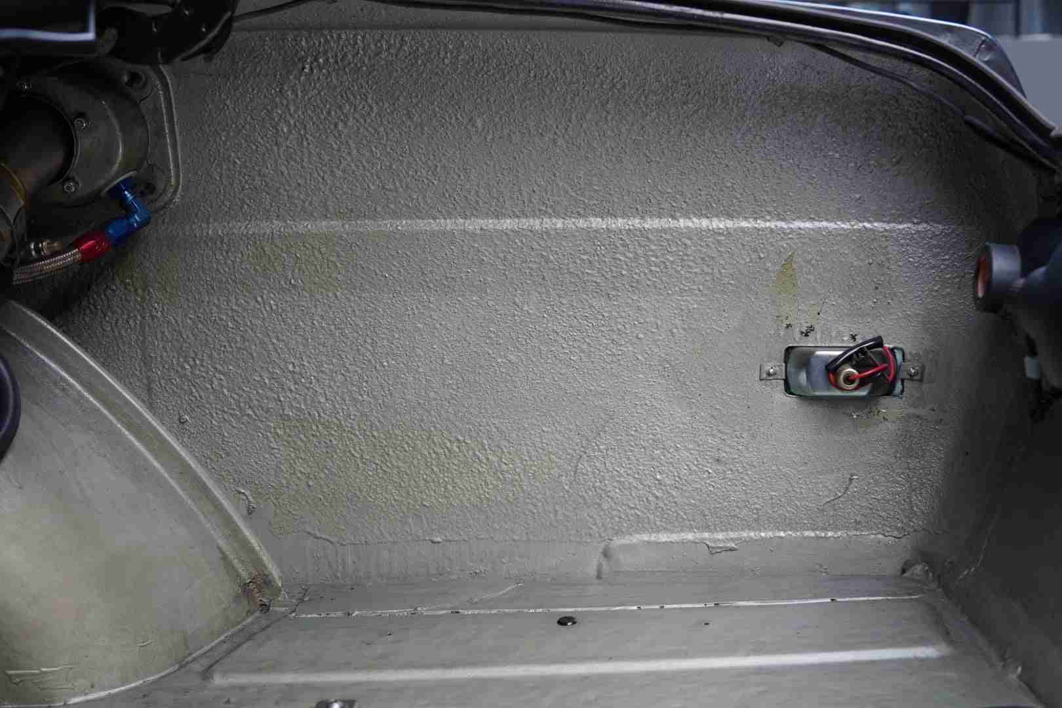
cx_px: 531
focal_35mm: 45
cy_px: 354
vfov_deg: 29.9
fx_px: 1327
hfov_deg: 43.6
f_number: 4
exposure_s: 1/160
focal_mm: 30
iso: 320
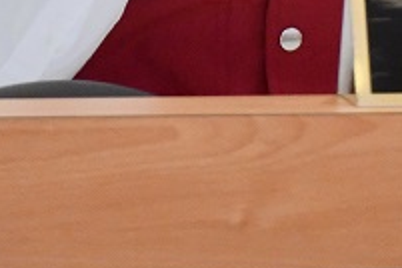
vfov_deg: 1.1
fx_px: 13779
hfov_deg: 1.7
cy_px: -526
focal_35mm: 1234
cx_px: 257
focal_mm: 200
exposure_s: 1/125
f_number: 5.6
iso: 1800
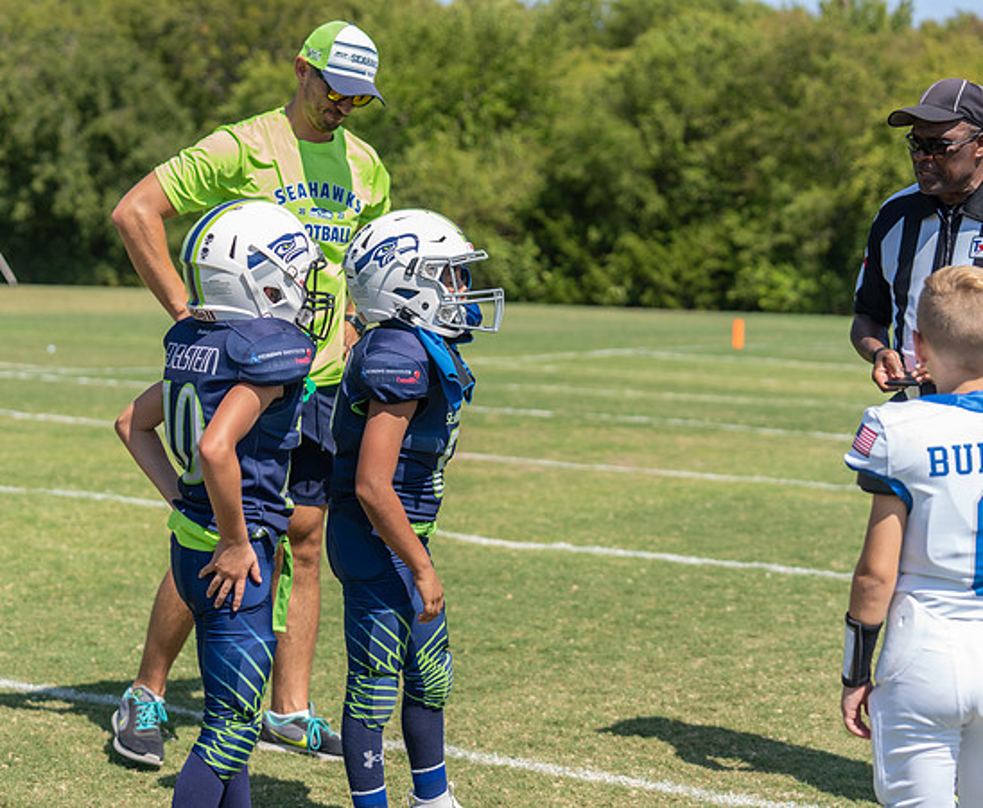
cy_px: 409
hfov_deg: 23.3
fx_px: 2383
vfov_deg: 19.2
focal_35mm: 81
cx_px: 400
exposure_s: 1/800
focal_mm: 70
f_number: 3.5
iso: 80
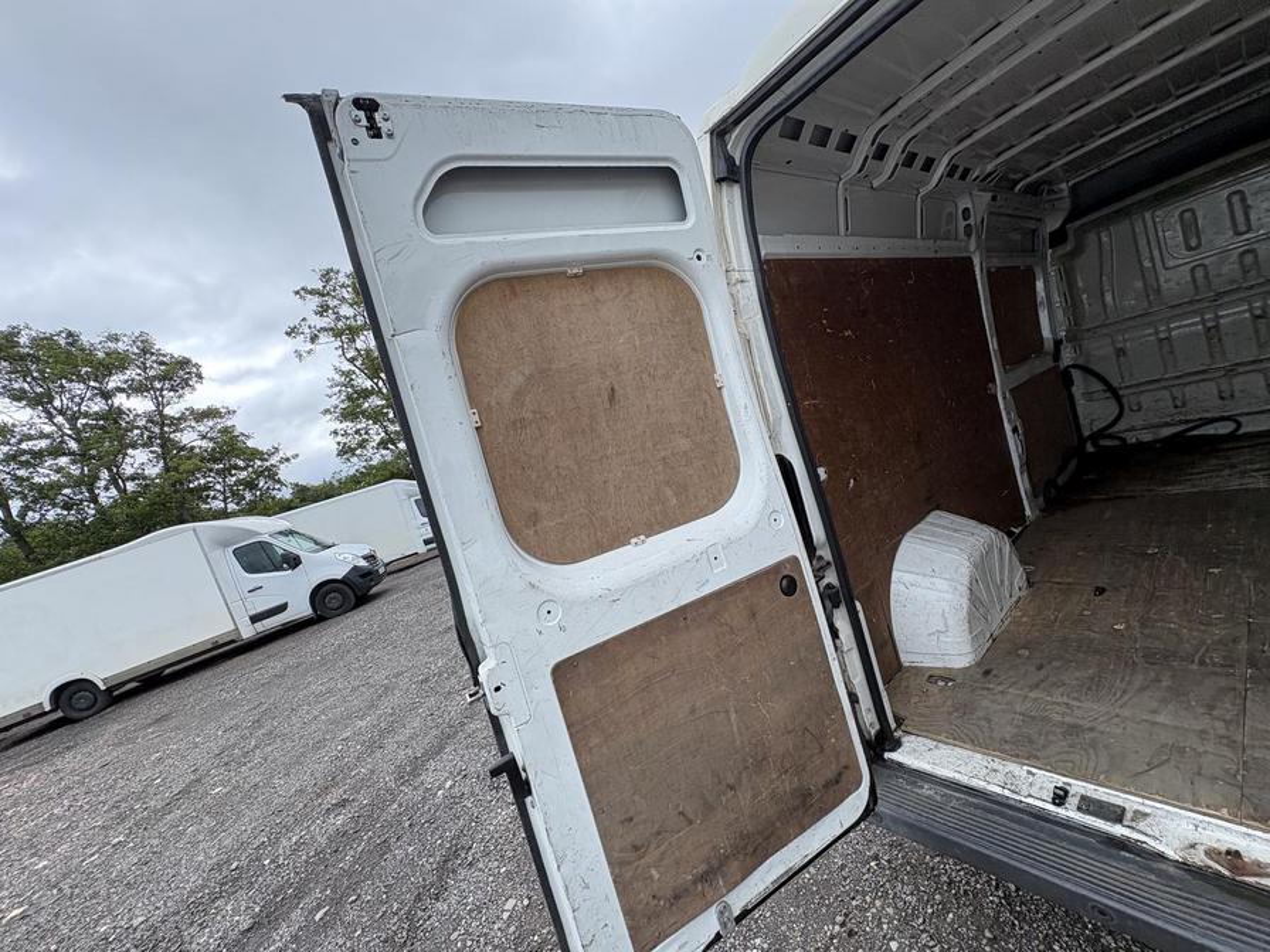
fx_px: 514
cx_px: 635
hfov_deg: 102.1
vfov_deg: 85.7
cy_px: 476
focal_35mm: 14
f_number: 2.2
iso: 40
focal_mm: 2.22
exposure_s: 1/344
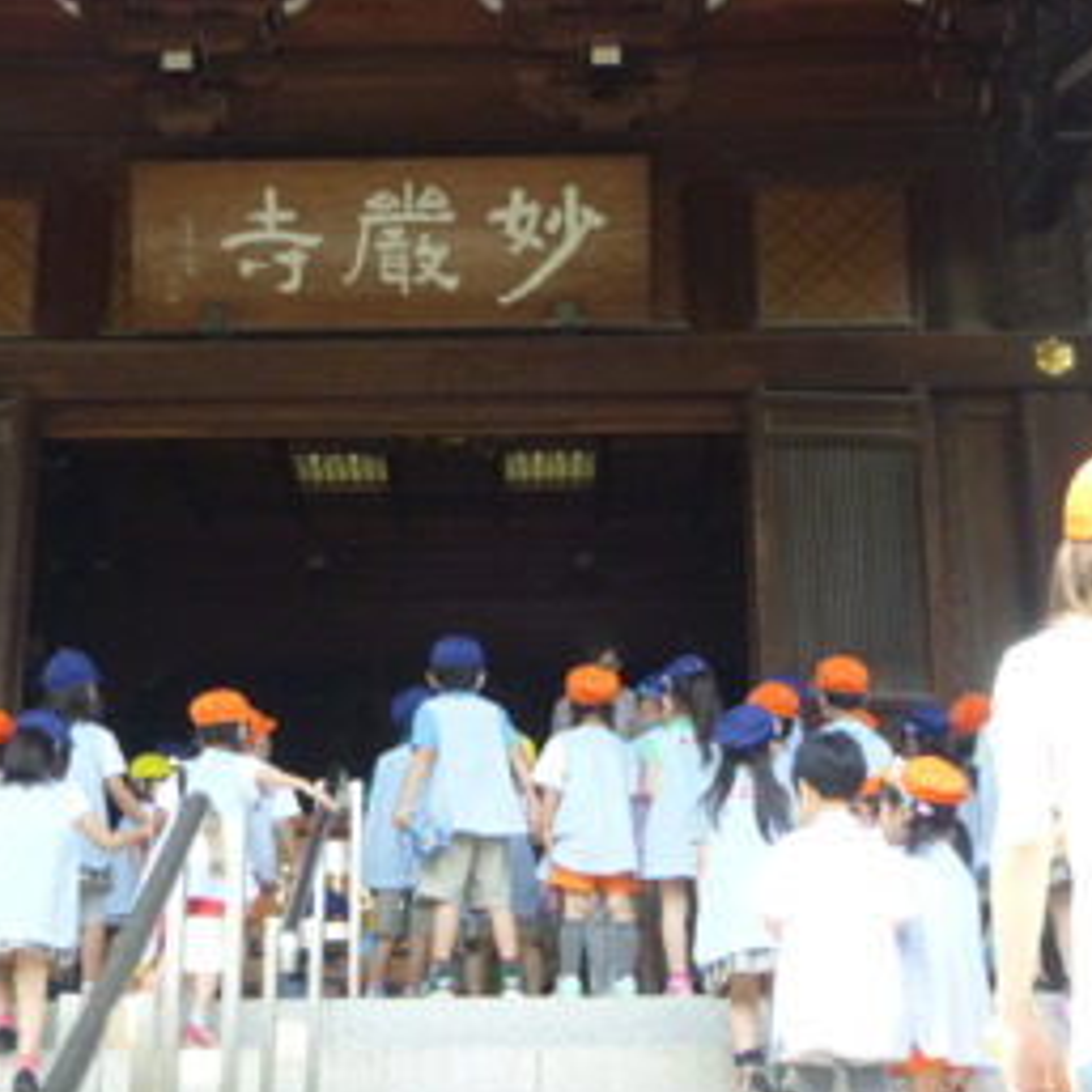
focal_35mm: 65
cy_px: 552
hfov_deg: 26.5
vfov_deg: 26.5
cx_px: 523
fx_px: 2320
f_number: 5
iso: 400
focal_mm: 9.7
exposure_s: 1/250
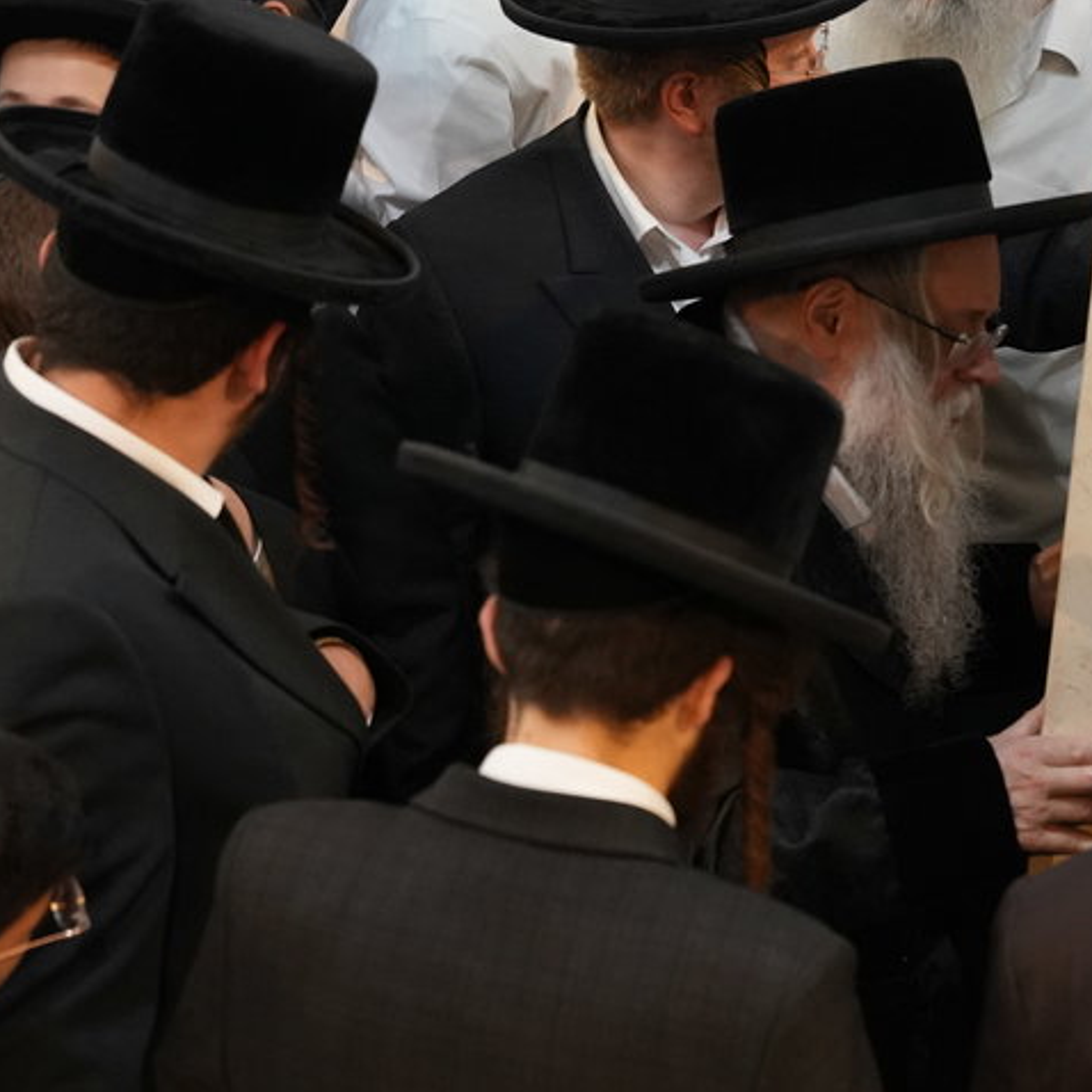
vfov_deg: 13.6
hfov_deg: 13.5
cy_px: 332
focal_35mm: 128
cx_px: 770
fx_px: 4586
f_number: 3.5
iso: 4000
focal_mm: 51.6
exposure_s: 1/125
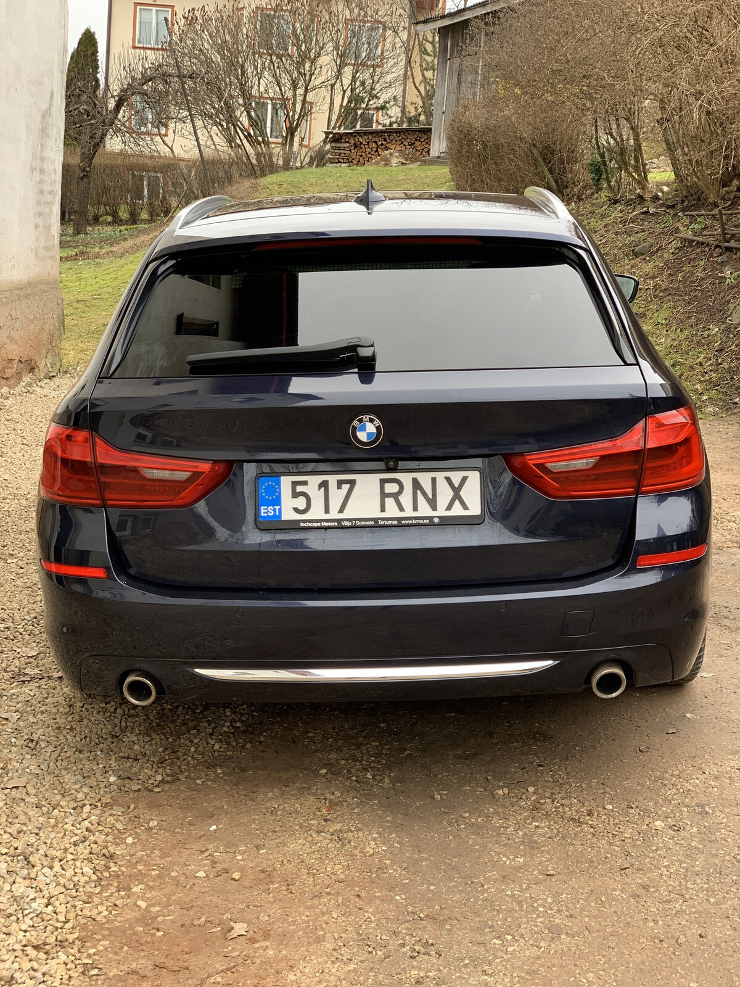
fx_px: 1482
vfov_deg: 36.8
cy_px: 494
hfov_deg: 28.0
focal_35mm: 52
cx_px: 370
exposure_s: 1/122
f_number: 2.4
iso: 50
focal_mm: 6
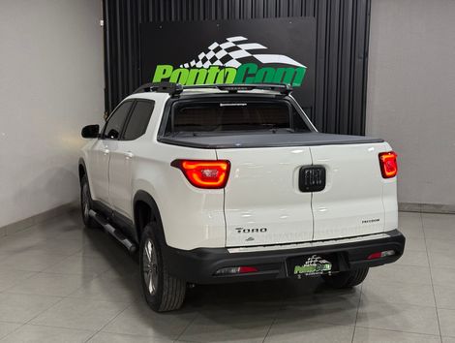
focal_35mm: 48
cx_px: 228
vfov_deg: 30.3
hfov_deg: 39.6
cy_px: 172
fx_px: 632
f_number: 1.78
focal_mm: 6.76
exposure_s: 1/60
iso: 200
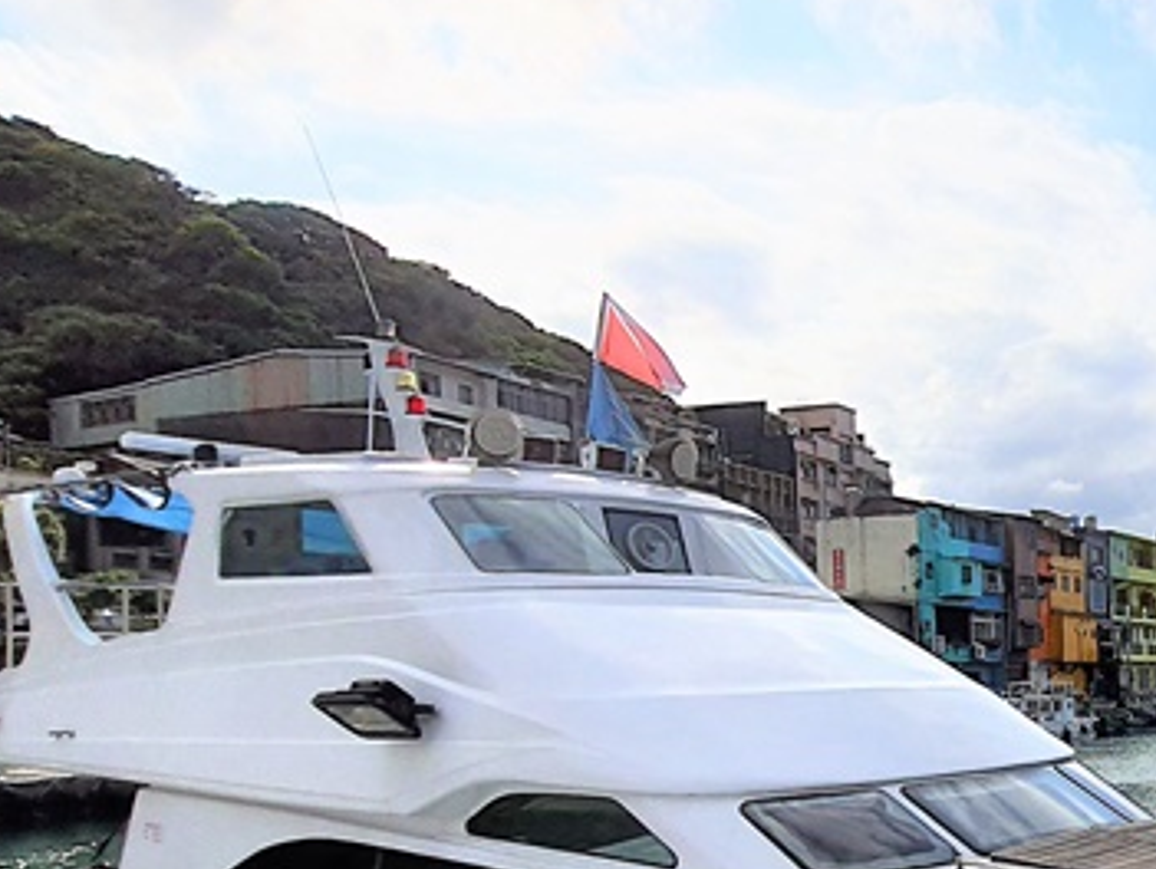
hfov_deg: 41.5
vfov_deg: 37.2
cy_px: 711
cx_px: 1228
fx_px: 1237
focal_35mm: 37
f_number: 2.2
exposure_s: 1/4512
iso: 50
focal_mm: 1.74
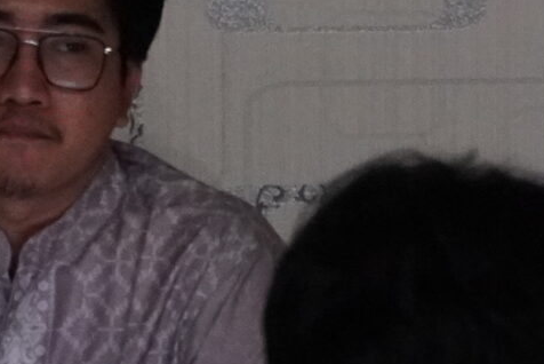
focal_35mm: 403
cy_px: 296
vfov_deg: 3.4
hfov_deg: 5.1
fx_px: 6093
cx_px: -226
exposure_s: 1/80
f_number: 5.6
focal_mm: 50
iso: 5000
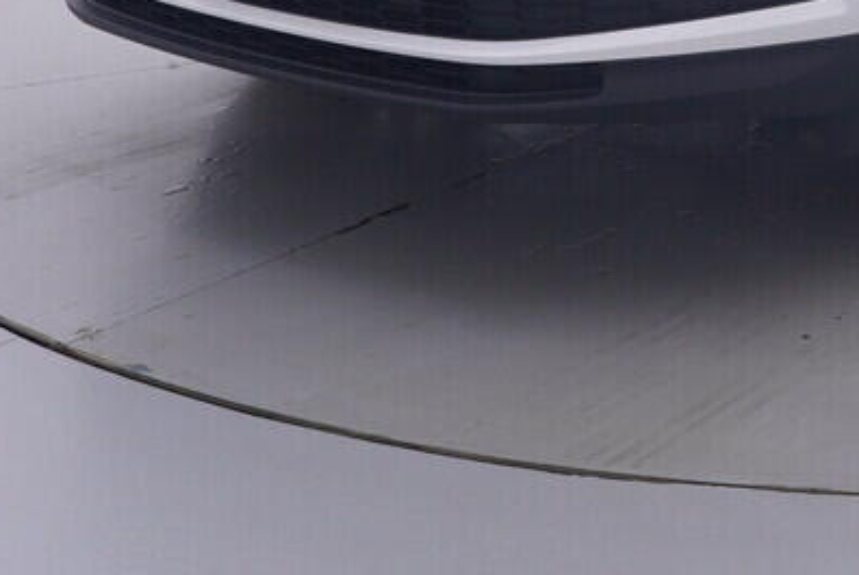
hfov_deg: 22.9
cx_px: 1015
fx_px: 1954
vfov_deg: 14.8
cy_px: -430
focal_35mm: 82
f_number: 5
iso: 200
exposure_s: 1/80
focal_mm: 15
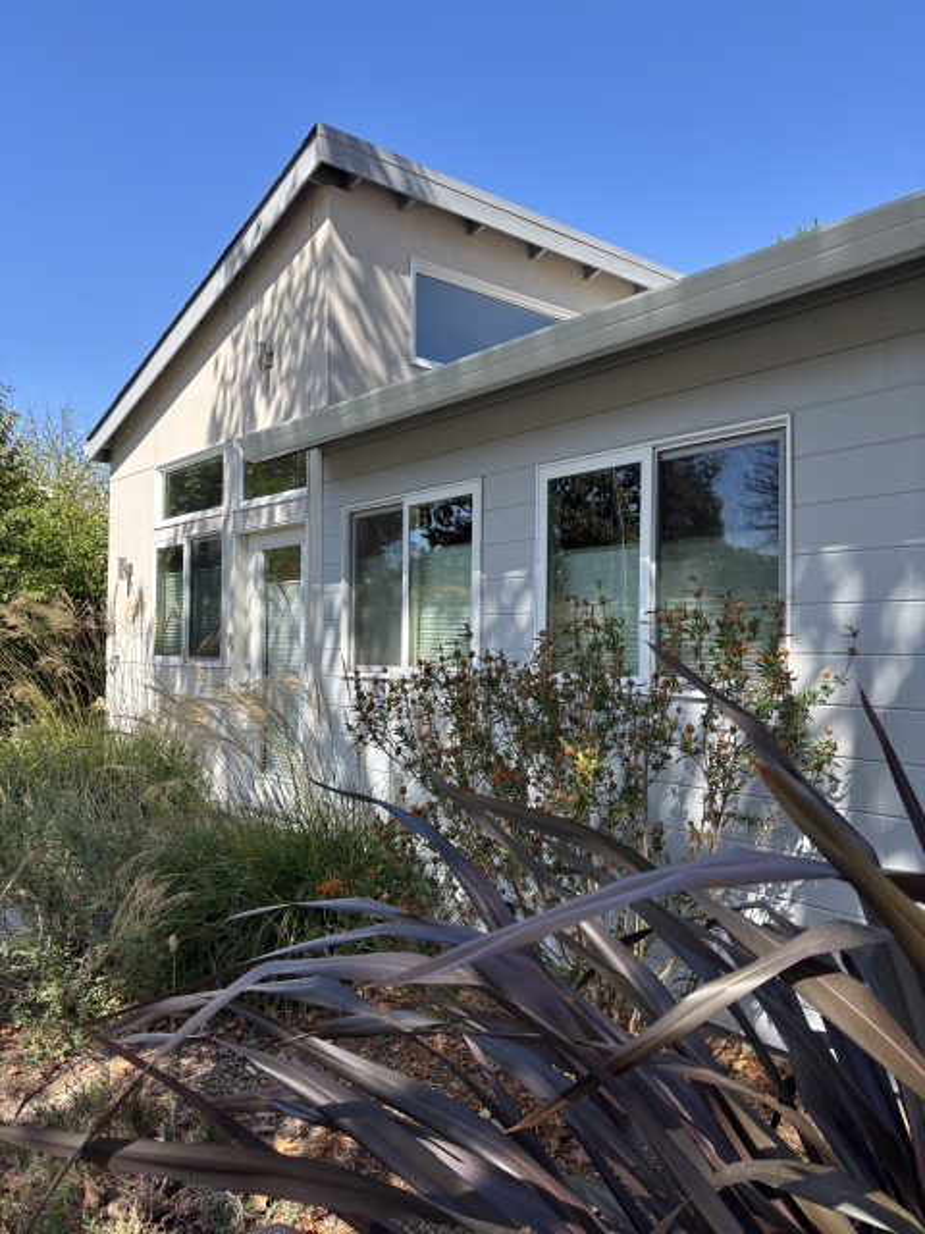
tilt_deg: +0.9
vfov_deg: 67.3
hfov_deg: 53.1
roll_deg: -1.9
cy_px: 617
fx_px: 926
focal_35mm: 26
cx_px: 462
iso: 50
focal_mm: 5.96
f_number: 1.6
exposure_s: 1/1263
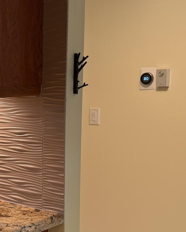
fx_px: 454
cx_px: -54
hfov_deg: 21.1
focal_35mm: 66
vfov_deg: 28.5
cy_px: 153
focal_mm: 6.76
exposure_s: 1/60
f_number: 1.78
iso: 125
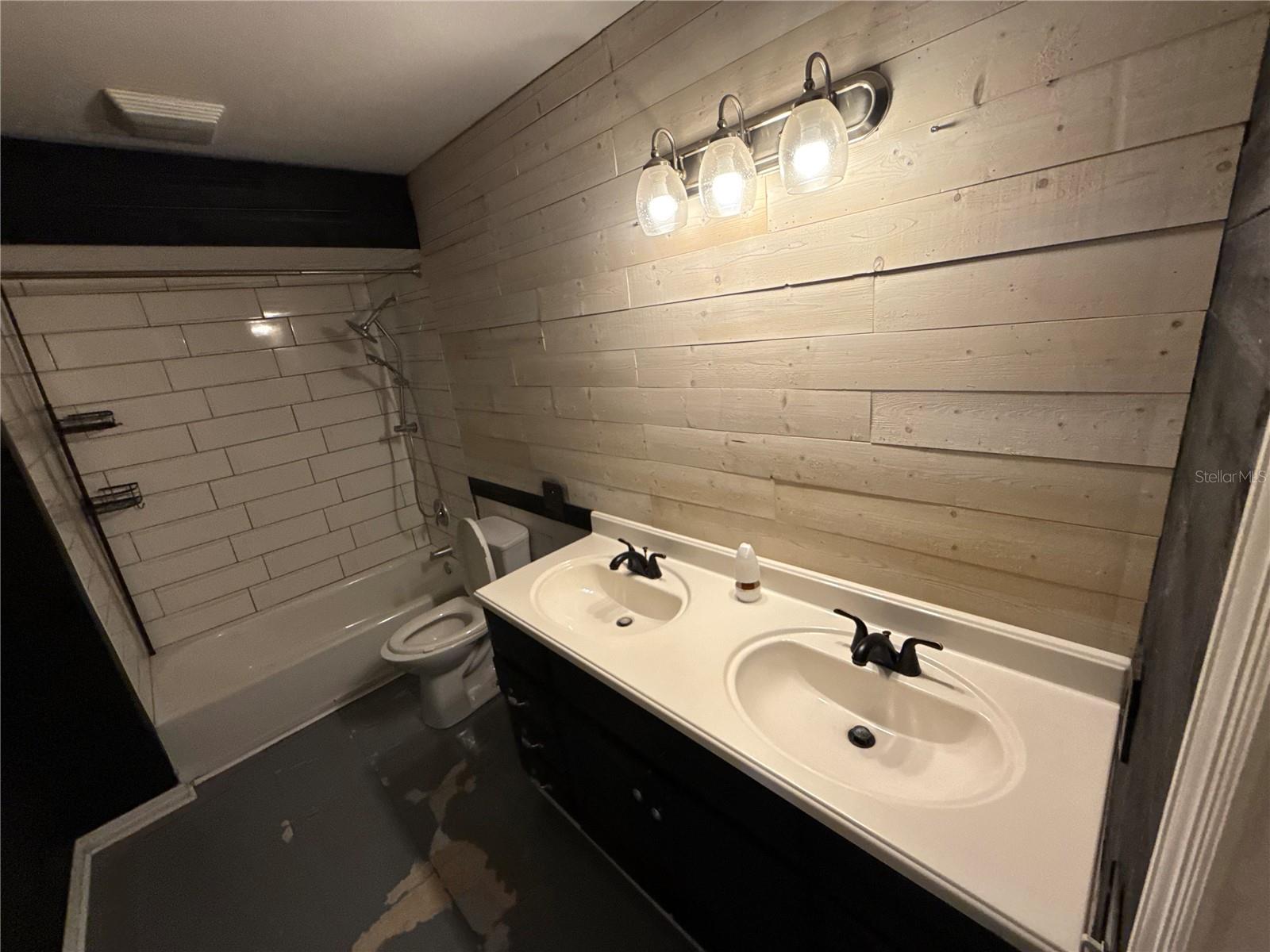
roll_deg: +6.9
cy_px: 476
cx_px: 635
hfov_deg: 102.1
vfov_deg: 85.7
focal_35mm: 14
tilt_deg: -15.8
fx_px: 514
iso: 250
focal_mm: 2.22
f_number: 2.2
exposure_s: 1/120
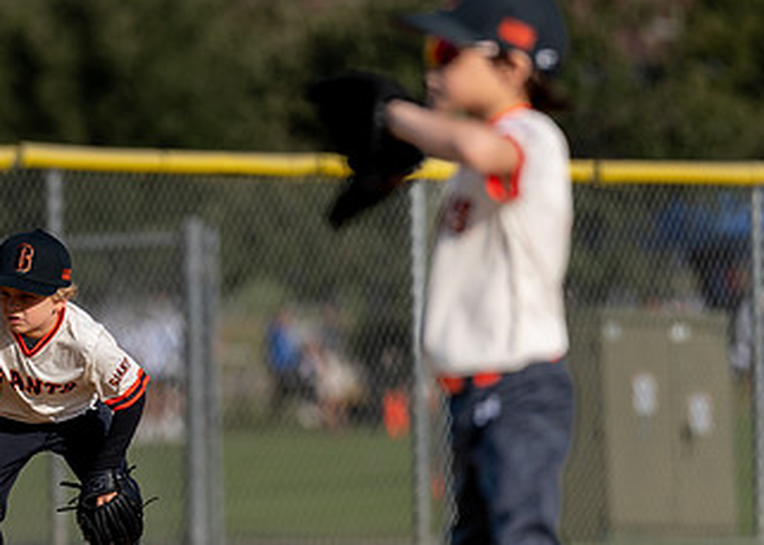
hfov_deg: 3.5
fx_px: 12601
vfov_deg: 2.5
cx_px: 63
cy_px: 354
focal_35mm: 581
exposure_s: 1/2500
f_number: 2.8
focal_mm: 200
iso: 100
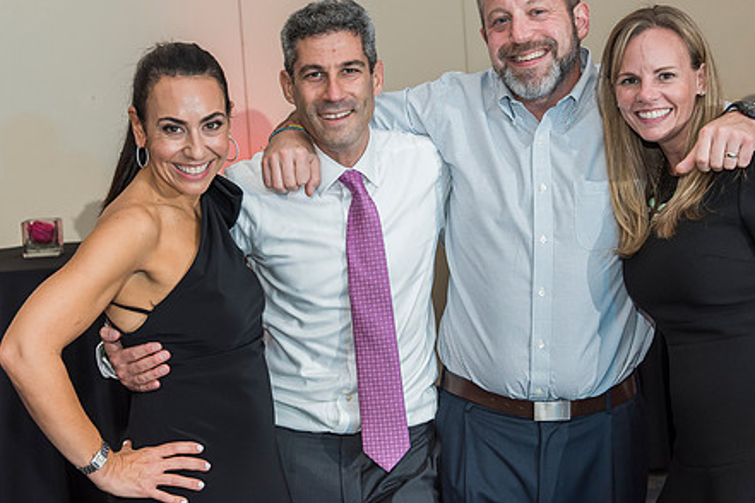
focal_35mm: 68
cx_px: 400
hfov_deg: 29.6
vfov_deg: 20.0
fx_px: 1426
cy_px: 196
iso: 800
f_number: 4.5
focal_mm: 48
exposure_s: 1/100
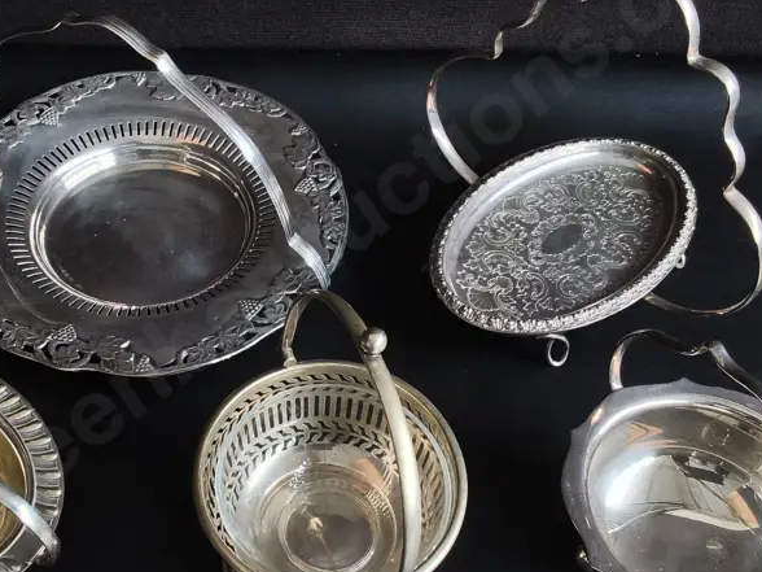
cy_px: 279
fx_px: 1035
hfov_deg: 40.1
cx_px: 281
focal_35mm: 47
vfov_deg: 30.9
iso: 80
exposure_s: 1/120
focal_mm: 2.87
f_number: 2
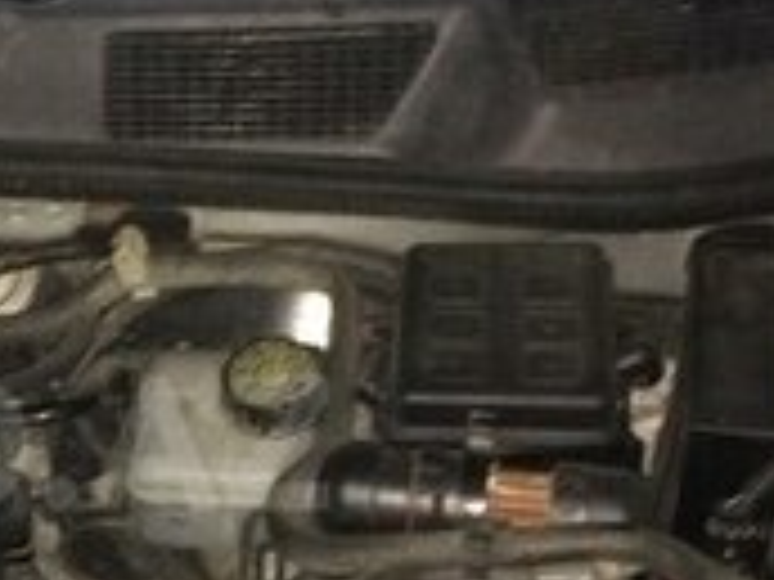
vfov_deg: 13.3
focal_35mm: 111
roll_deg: +6.1
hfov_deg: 17.0
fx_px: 2482
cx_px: -130
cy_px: 443
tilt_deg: -37.9
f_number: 2.2
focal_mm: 4.15
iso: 250
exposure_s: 1/17
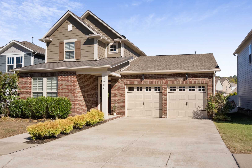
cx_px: 109
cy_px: 93
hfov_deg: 53.7
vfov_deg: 37.5
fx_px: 248
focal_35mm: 35
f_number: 9
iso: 250
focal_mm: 28.3
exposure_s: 1/320
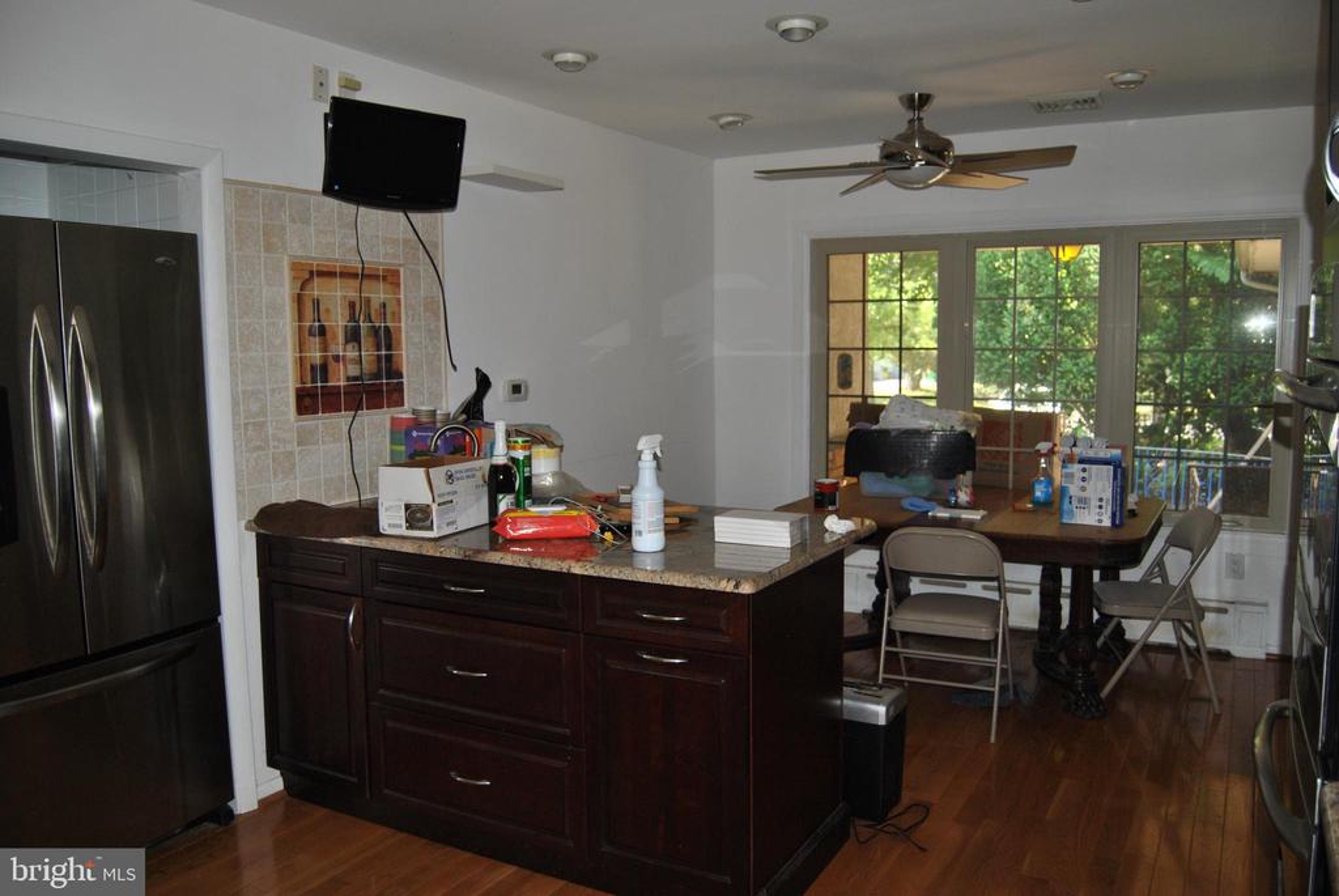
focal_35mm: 27
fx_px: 1005
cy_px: 448
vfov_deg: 48.0
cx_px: 670
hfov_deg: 67.3
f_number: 3.5
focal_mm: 18
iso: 200
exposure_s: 1/60
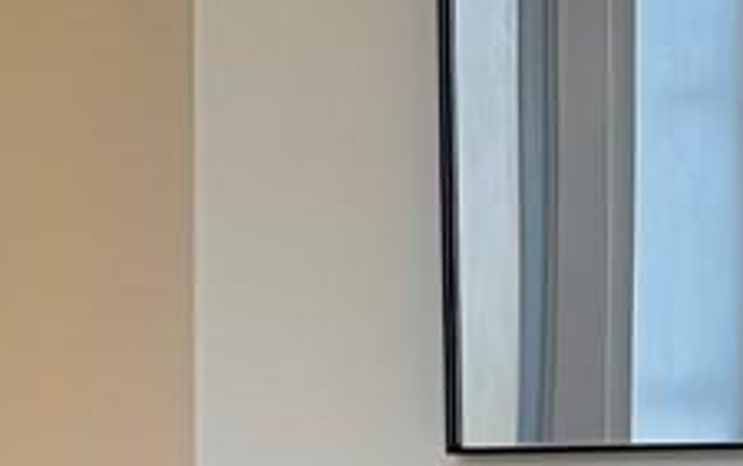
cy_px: 337
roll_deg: +1.2
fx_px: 3972
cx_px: -277
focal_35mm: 196
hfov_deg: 10.4
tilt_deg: +4.3
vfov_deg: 6.7
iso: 50
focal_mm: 5.96
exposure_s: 1/209
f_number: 1.6
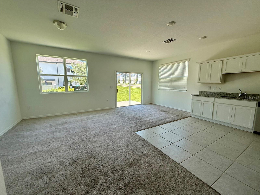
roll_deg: +0.3
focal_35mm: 14
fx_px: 105
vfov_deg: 85.7
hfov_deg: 102.1
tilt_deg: -6.9
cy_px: 98
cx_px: 130
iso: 64
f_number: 2.2
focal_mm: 2.22
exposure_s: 1/213
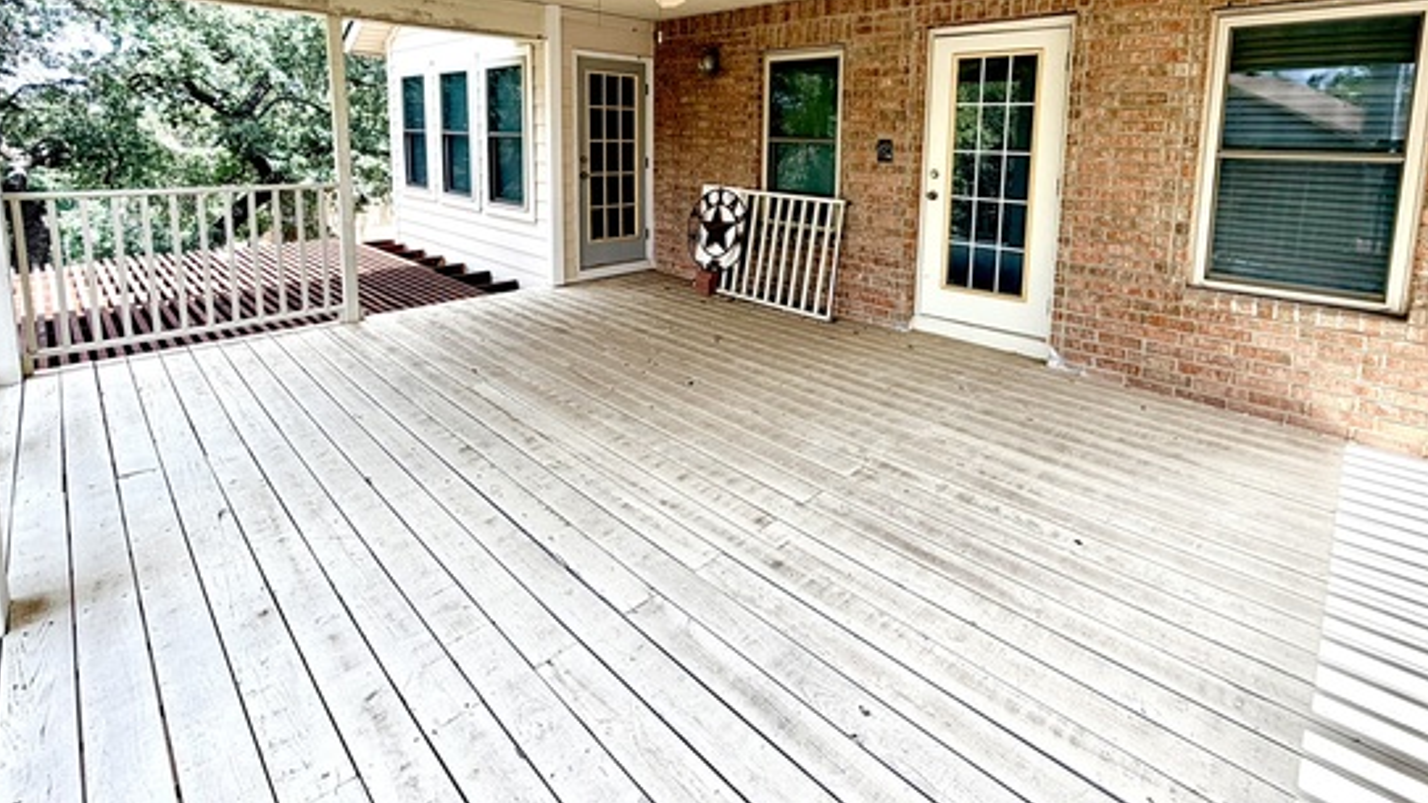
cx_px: 761
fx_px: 682
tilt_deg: -7.0
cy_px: 216
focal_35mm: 18
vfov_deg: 58.3
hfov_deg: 92.5
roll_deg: -0.8
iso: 50
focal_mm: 2.22
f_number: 2.2
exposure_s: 1/326
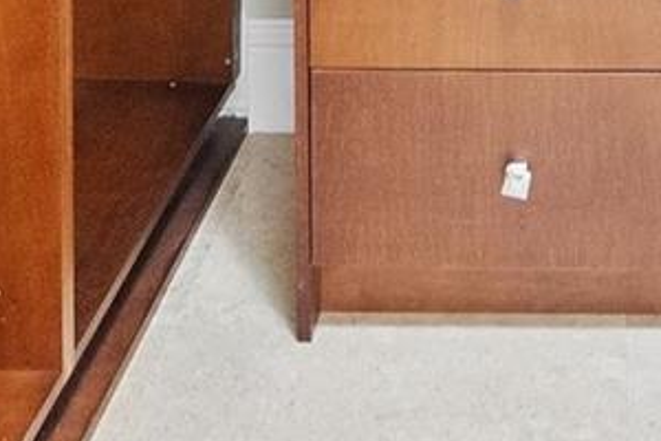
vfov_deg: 12.8
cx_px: 590
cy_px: -642
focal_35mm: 80
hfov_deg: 24.6
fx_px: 1469
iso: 2500
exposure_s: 1/15
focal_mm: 10
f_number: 3.5
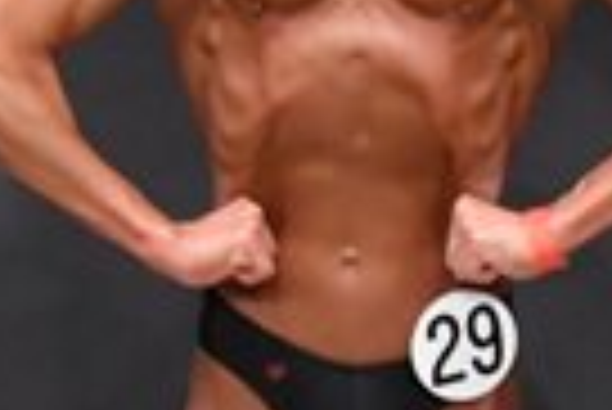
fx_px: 21017
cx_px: 349
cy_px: 464
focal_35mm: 1235
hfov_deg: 1.7
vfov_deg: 1.1
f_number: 5.6
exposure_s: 1/400
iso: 5000
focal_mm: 145
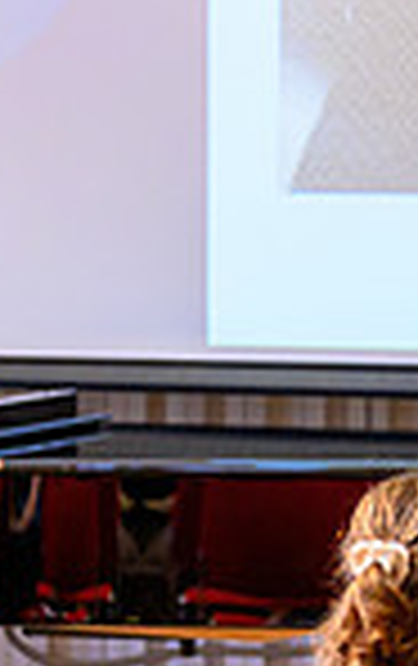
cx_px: 589
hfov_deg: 4.8
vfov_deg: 7.7
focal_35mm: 272
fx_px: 4939
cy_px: 101
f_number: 2.8
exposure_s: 1/250
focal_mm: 67
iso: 2500
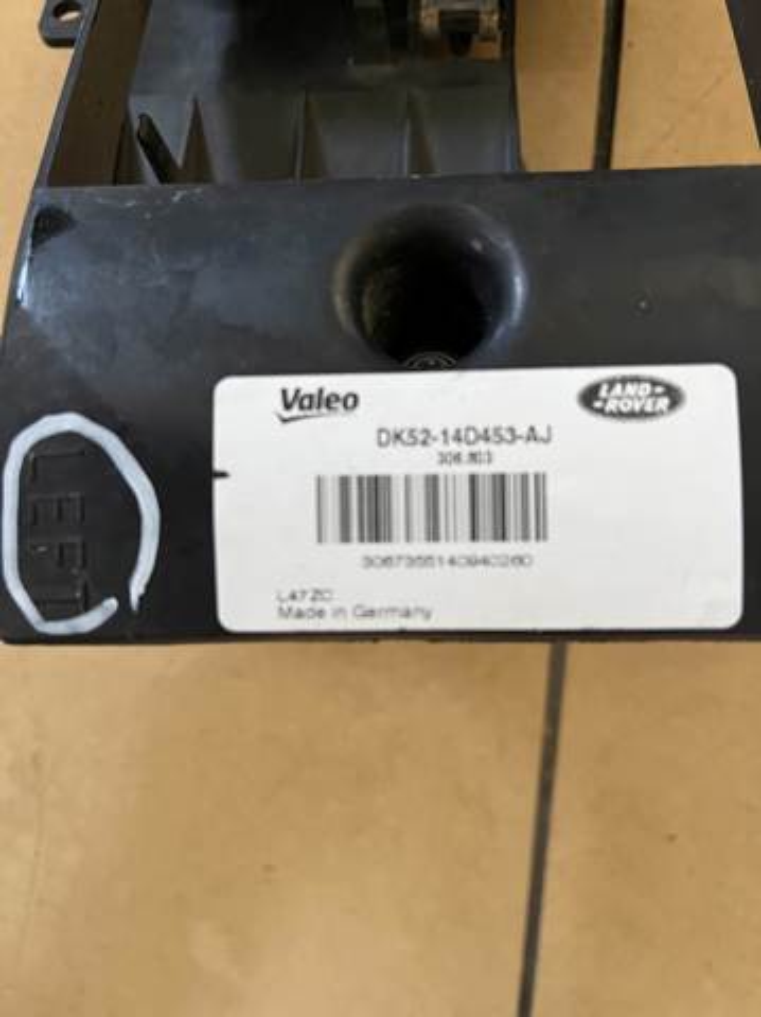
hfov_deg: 53.0
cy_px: 508
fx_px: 763
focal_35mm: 26
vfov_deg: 67.4
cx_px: 380
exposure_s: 1/50
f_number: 1.6
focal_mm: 5.1
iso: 400
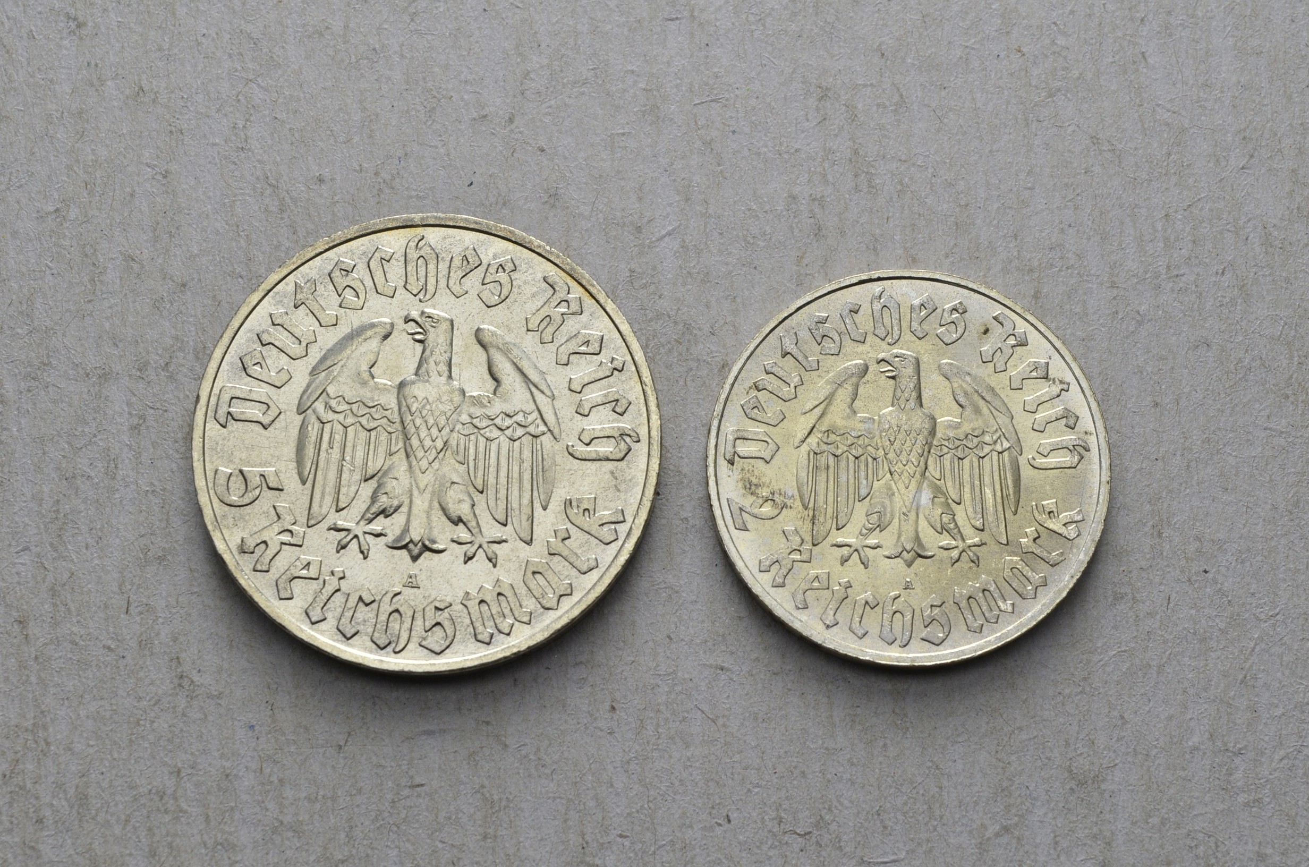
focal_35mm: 82
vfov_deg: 16.5
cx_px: 654
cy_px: 434
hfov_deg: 24.7
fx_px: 2994
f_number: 14
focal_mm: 55
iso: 400
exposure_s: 1/250
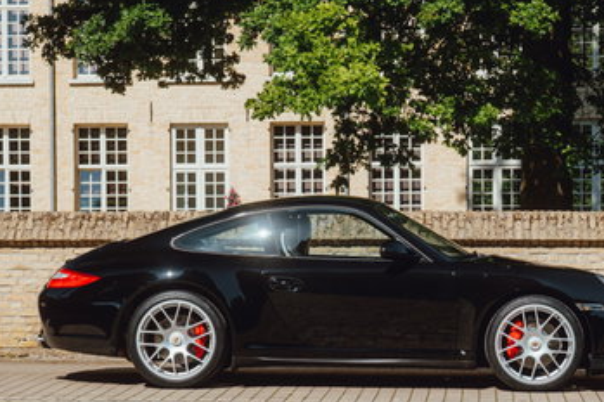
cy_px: 264
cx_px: 355
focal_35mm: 110
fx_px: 1844
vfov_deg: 12.4
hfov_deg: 18.6
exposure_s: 1/160
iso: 100
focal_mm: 50
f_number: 5.6
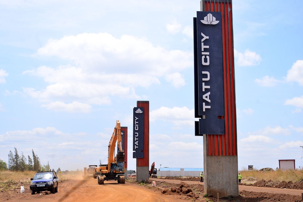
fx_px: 421
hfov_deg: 39.6
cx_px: 152
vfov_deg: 27.0
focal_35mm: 50
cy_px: 101
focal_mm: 50
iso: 100
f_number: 5.6
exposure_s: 1/320
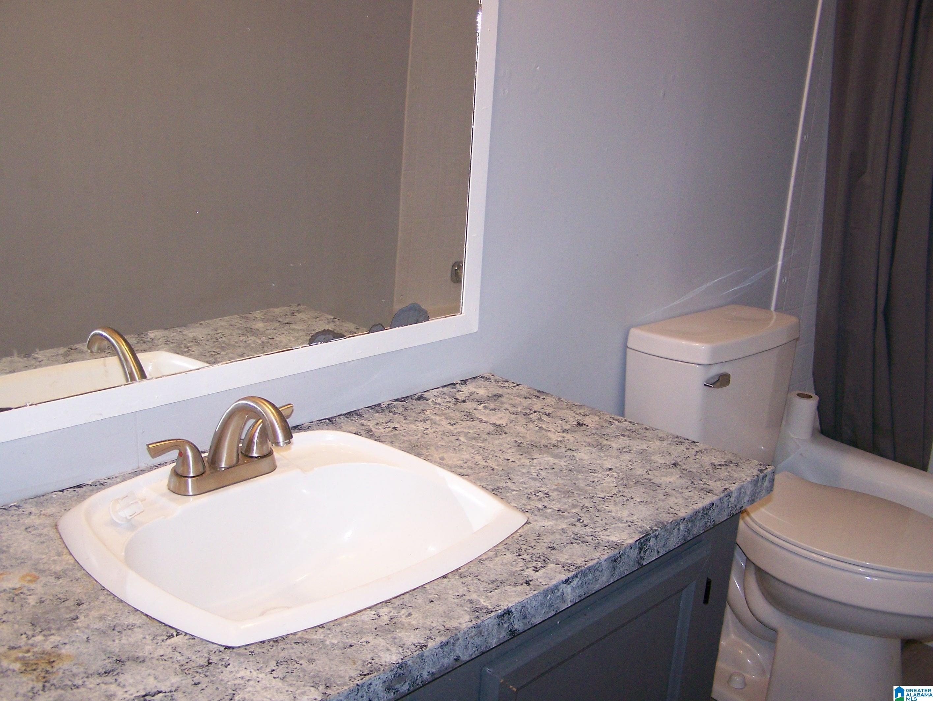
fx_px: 1025
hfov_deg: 48.9
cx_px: 466
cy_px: 350
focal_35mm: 38
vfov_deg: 37.8
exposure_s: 1/60
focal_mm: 6.3
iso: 160
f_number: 2.8
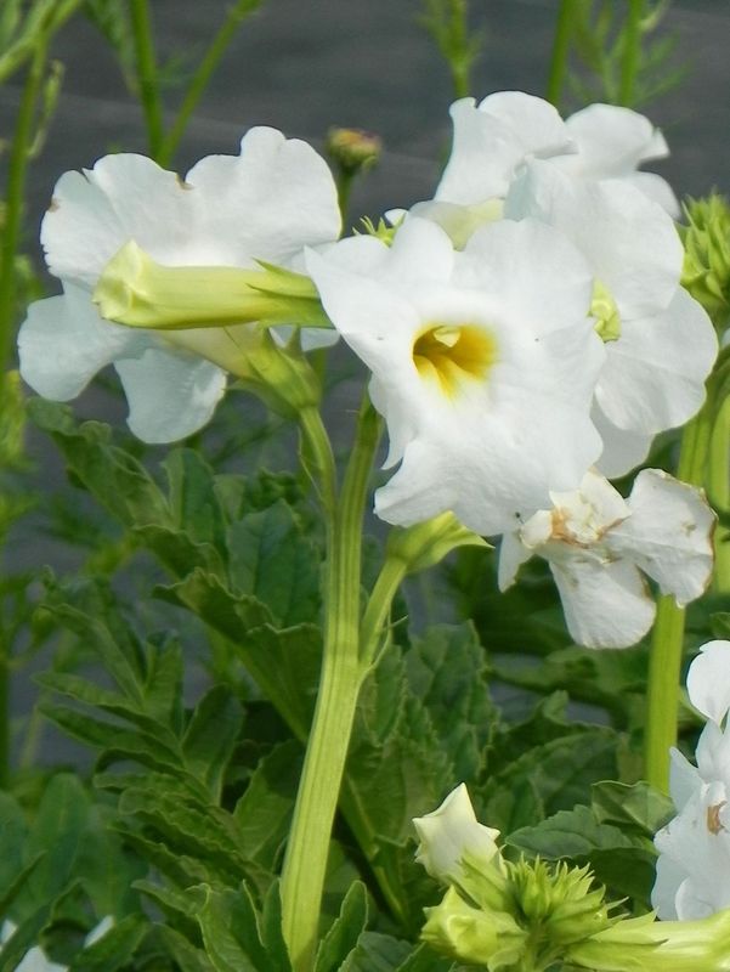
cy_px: 486
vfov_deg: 6.8
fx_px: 8174
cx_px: 365
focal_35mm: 291
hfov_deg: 5.1
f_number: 5
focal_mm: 51.8
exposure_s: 1/800
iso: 160
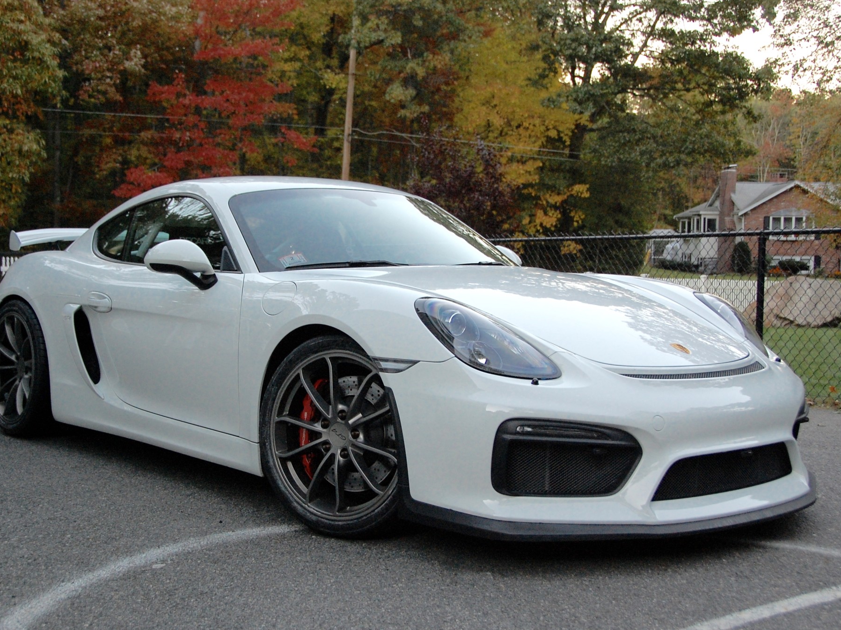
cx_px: 388
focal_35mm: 46
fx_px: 1117
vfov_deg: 31.5
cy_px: 315
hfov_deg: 41.2
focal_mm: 28
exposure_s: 1/125
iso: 800
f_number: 4
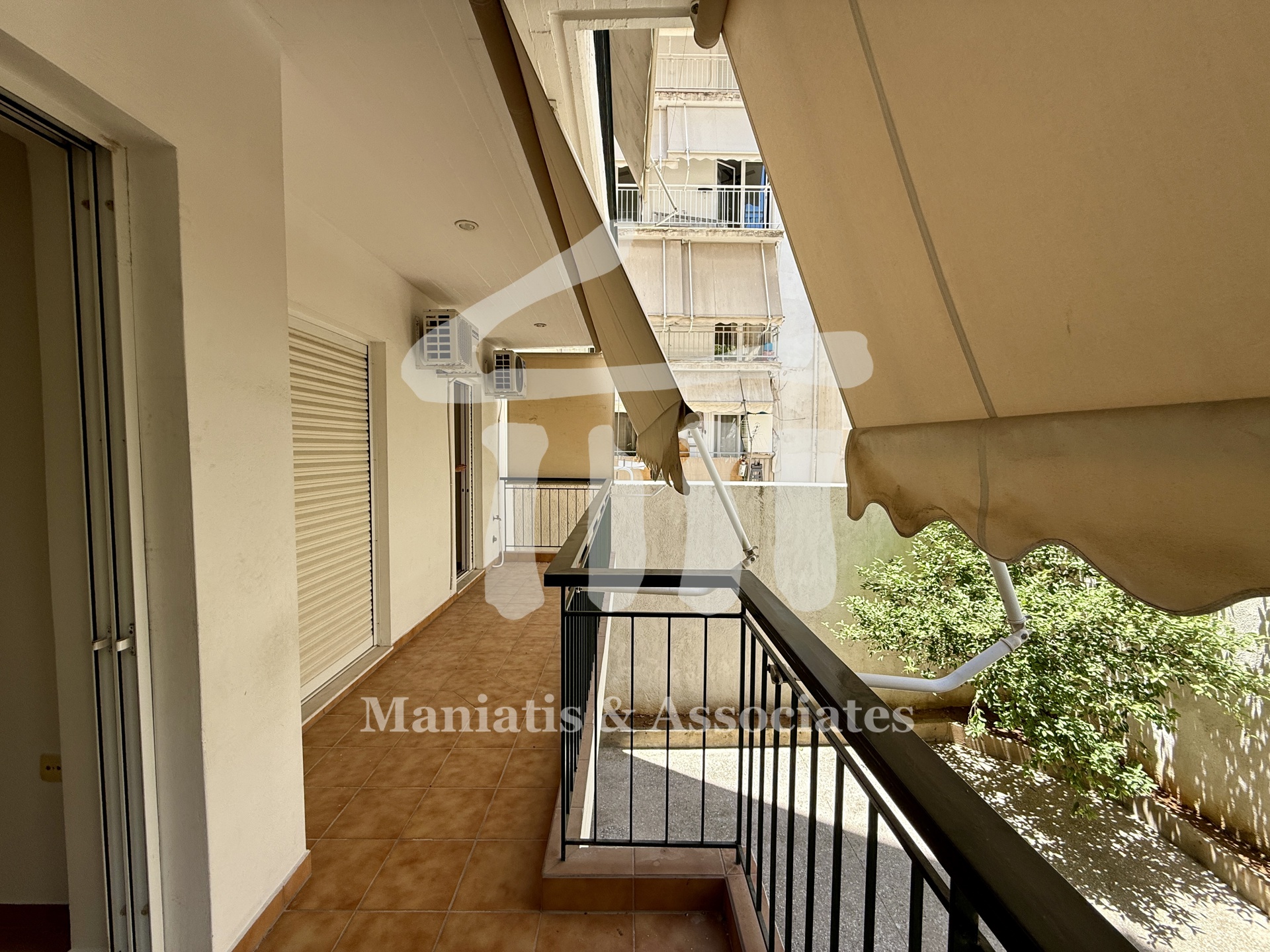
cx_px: 635
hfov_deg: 102.1
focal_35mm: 14
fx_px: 514
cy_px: 476
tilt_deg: -2.4
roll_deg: -0.4
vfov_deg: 85.7
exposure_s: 1/439
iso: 50
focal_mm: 2.22
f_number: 2.2
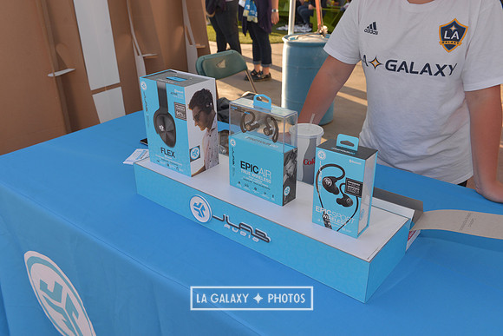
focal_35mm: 32
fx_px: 447
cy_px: 168
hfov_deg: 58.7
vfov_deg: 41.1
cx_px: 252
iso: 400
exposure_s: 1/250
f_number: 9
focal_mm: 32
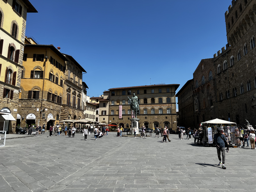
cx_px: 128
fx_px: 192
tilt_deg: +9.3
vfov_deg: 53.1
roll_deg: -0.4
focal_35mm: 26
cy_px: 96
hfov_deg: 67.3
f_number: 1.5
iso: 50
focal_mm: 5.7
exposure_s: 1/4444
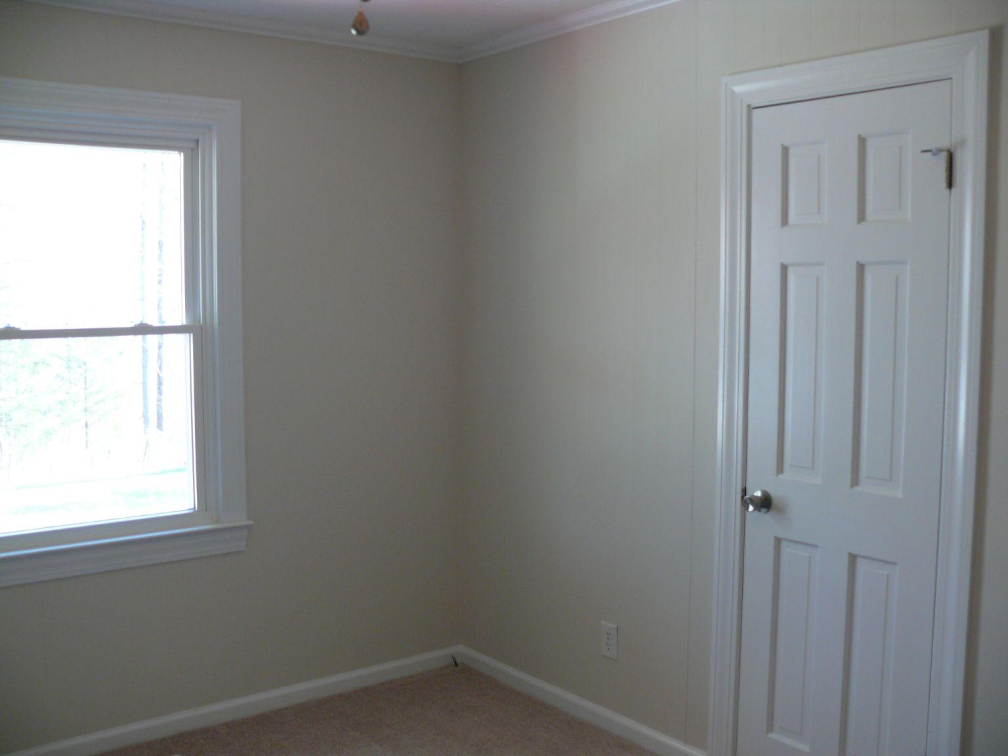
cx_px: 504
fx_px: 1019
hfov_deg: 52.6
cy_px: 378
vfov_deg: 40.7
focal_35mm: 35
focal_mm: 7.4
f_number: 2.8
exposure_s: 1/30
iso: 160
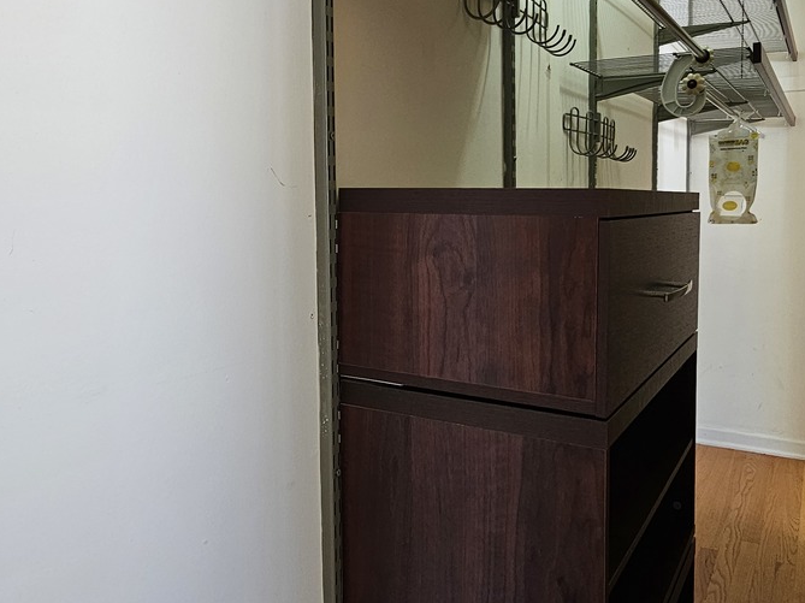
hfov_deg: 63.4
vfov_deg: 49.3
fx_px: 651
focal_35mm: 28
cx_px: 427
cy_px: 233
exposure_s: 1/60
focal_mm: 2.2
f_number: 2.2
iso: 80
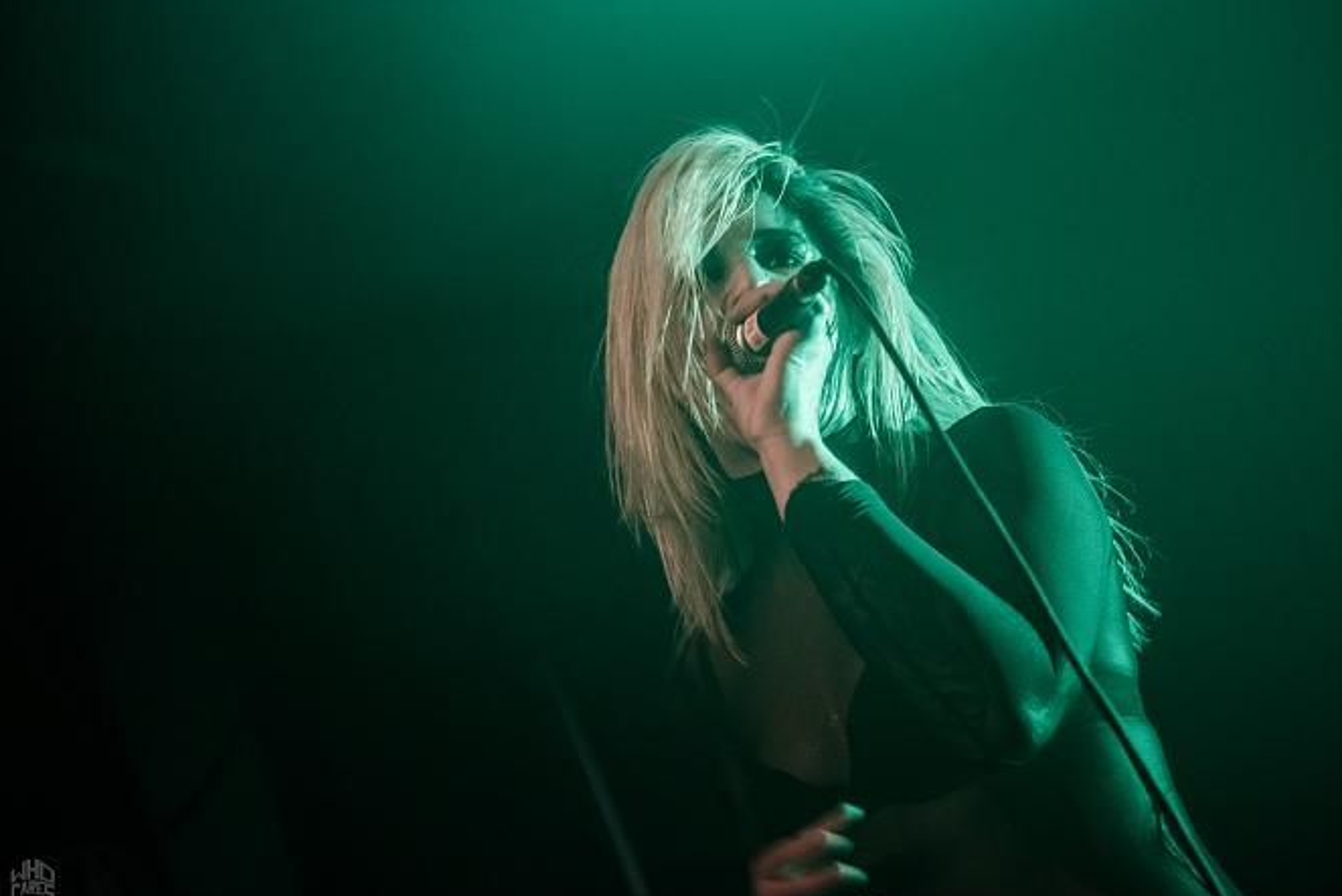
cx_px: 725
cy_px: 436
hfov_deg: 26.6
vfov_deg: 18.0
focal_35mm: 76
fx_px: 2835
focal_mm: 70
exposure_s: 1/80
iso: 2000
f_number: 2.8
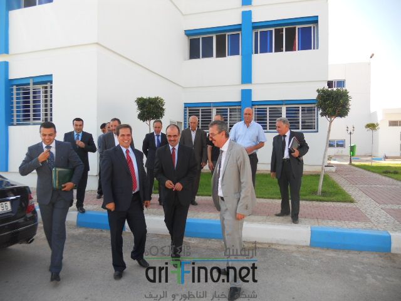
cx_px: 200
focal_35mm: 27
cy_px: 150
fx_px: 313
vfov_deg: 51.4
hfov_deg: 65.3
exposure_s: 1/320
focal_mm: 4.9
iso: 80
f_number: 3.2
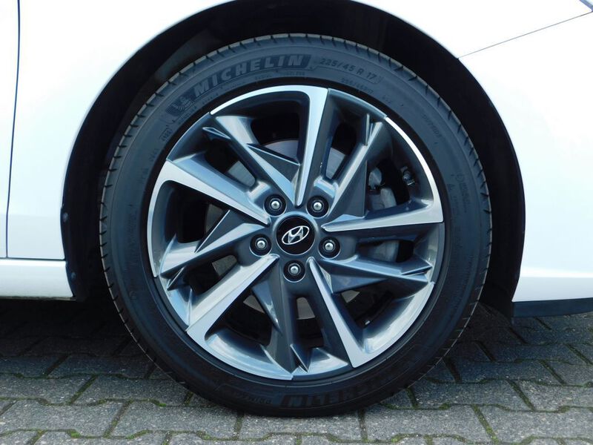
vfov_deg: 36.0
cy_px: 222
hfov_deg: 46.8
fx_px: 685
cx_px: 296
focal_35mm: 40
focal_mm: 7.1
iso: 125
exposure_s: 1/160
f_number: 3.6
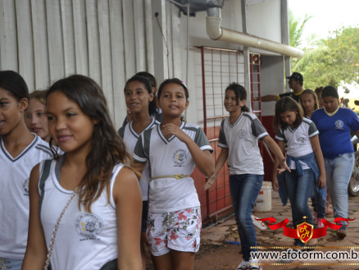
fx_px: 820
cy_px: 136
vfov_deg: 18.7
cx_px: 165
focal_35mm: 79
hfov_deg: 24.7
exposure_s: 1/125
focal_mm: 48
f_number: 5.6
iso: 180
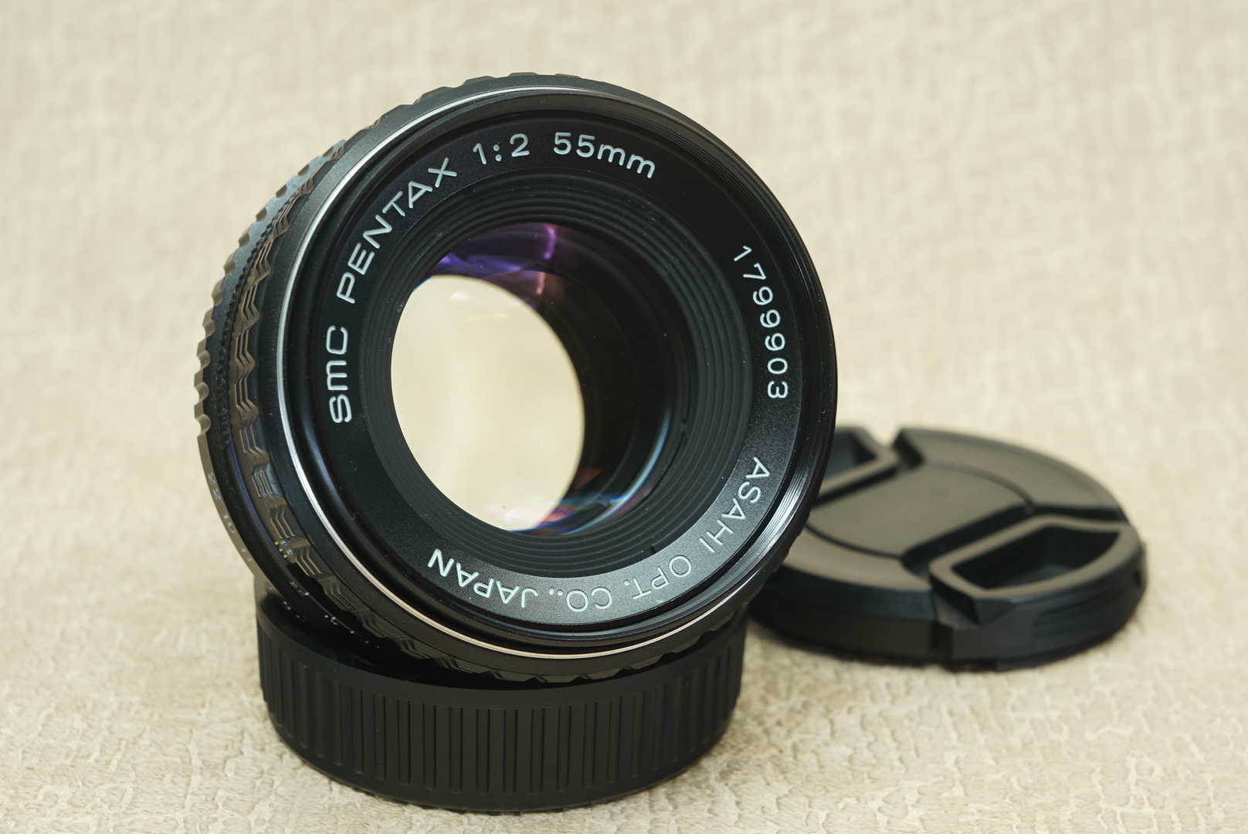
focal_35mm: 76
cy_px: 417
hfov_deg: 26.6
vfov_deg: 18.0
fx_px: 2636
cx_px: 624
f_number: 9
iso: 100
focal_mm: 51
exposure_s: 2
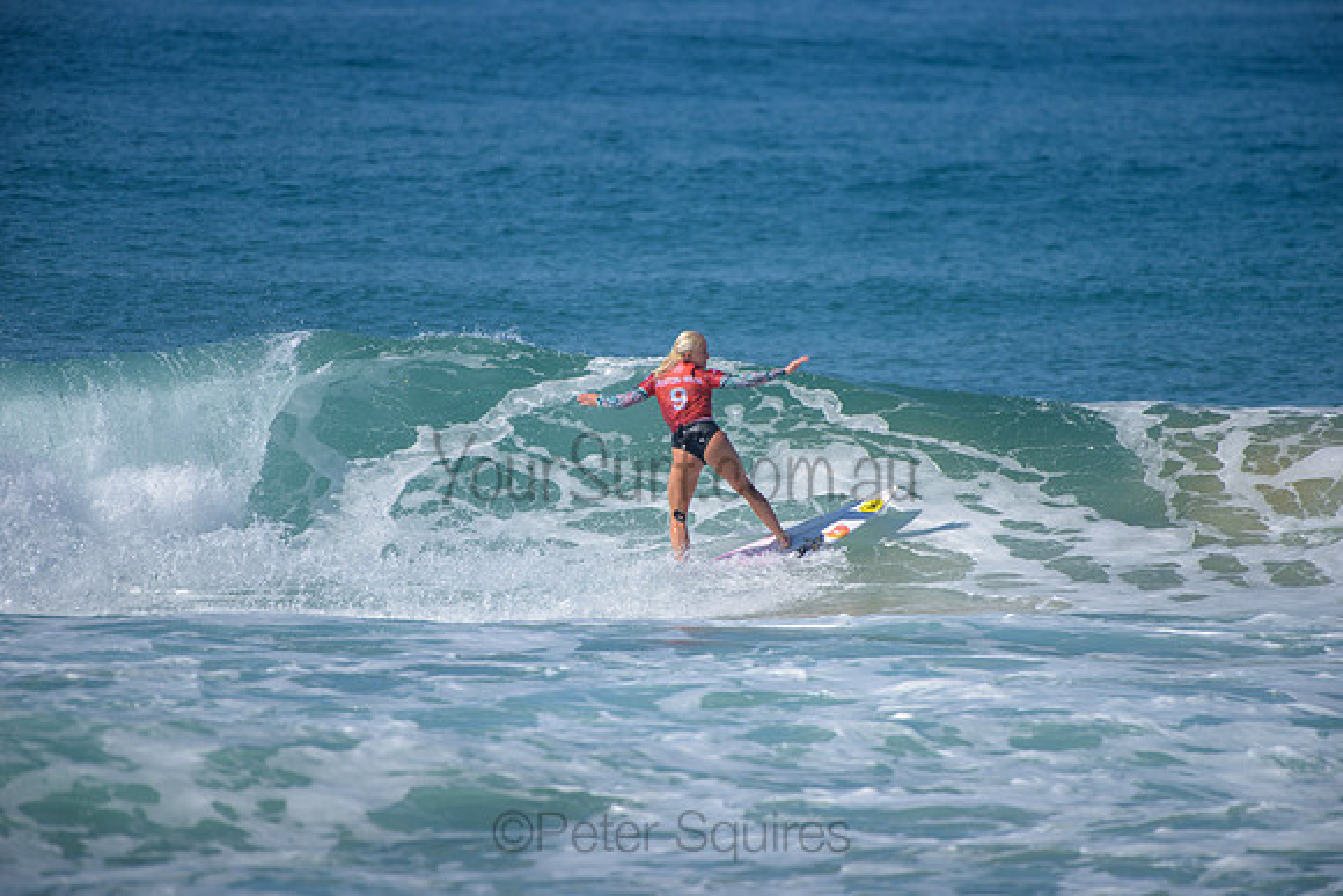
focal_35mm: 500
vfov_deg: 2.8
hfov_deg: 4.1
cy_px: 448
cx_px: 672
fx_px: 18656
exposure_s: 1/2000
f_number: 5.6
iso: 160
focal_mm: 500
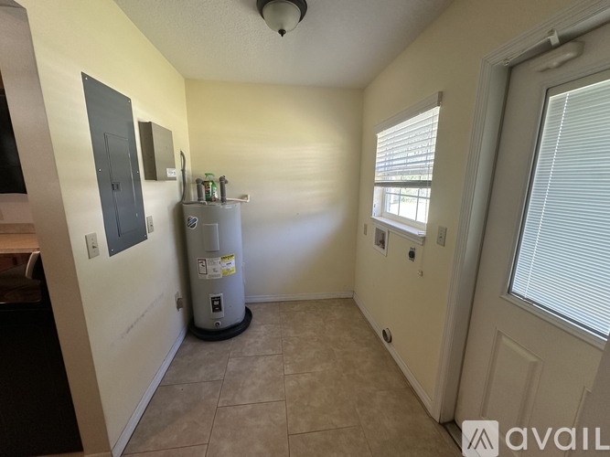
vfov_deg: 85.7
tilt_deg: -11.2
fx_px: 247
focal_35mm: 14
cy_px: 228
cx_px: 305
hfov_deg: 102.1
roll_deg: -0.7
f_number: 2.2
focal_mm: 2.22
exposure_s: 1/60
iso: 160
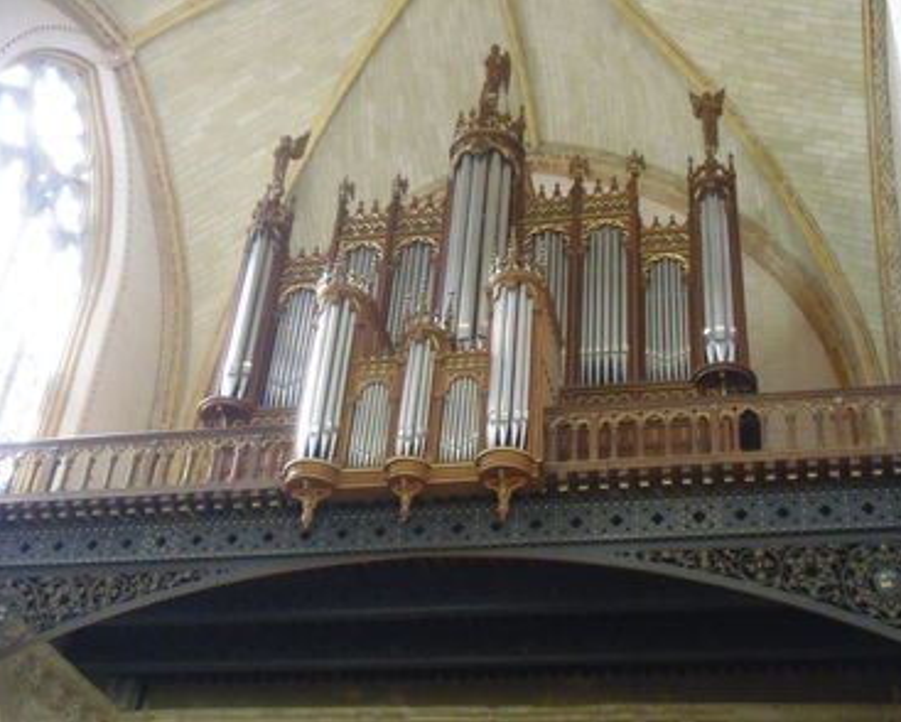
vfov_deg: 30.3
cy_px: 366
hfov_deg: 37.3
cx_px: 469
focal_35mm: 50
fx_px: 1334
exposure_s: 1/8
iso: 400
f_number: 3.4
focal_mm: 7.91
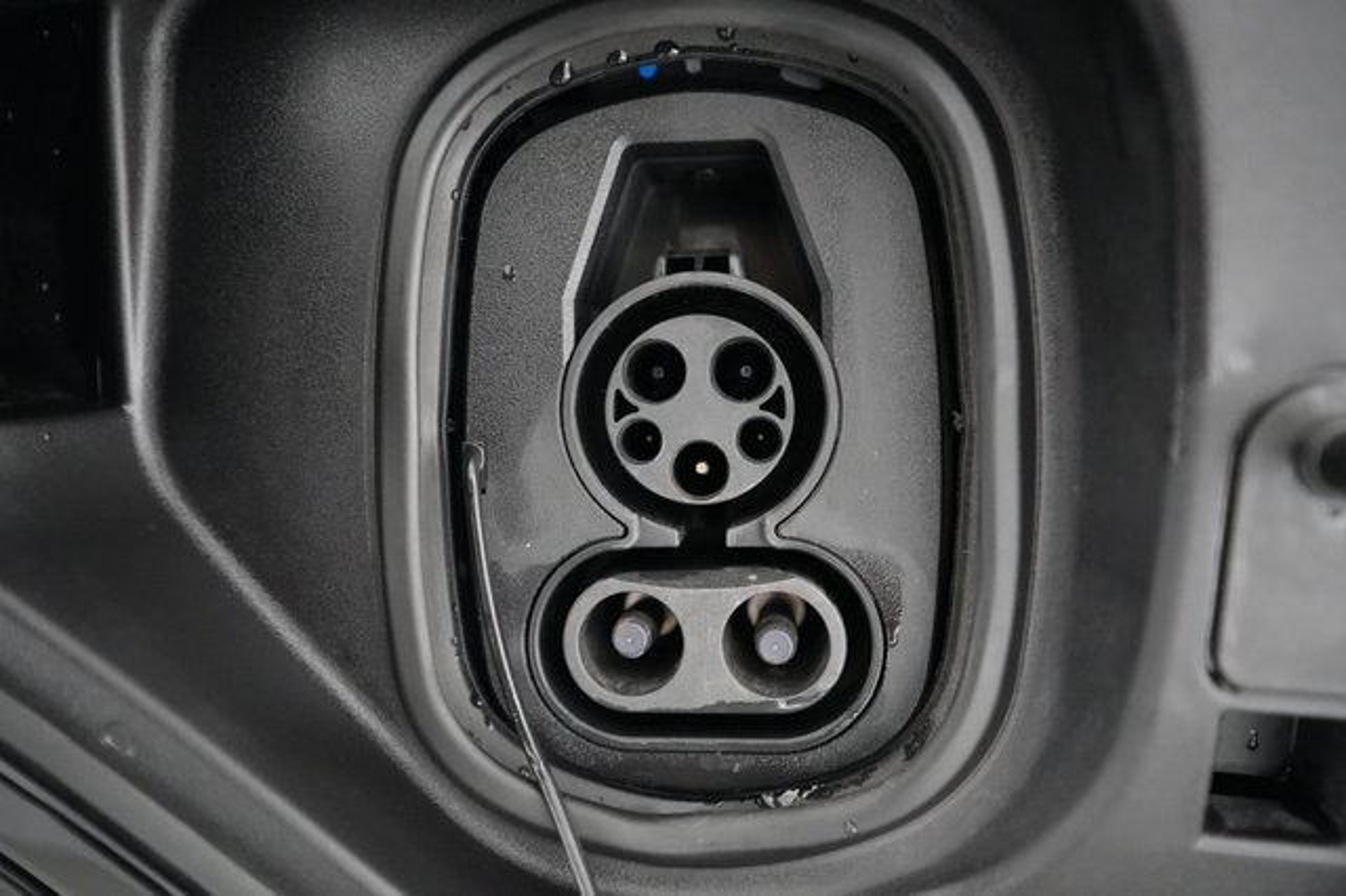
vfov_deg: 46.4
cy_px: 448
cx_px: 673
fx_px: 1046
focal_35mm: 28
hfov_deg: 65.5
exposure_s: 1/80
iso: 12800
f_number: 2.8
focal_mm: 28
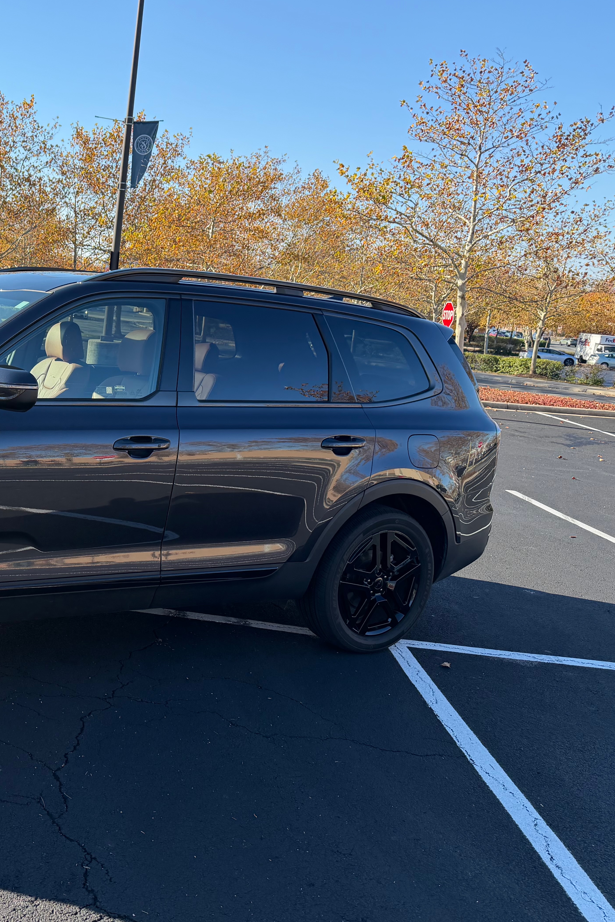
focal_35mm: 34
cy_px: 458
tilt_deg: -11.6
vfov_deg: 55.8
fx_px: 871
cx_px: 50
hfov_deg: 36.3
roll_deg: -4.3
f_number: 1.78
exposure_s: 1/1770
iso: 100
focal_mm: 6.76
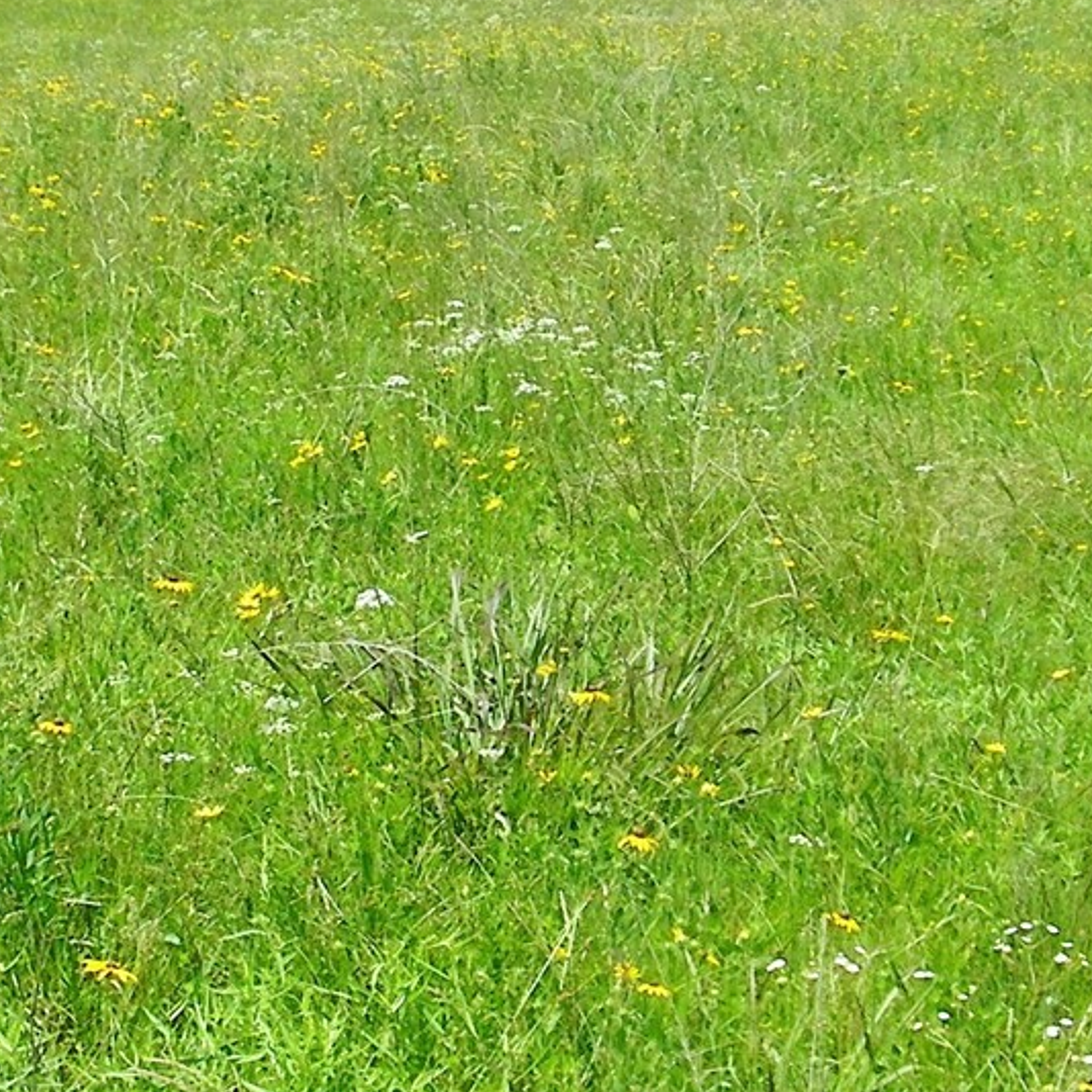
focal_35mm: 89
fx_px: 3176
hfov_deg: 19.5
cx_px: 397
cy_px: 327
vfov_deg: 19.4
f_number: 7
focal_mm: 5
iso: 80
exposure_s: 1/250
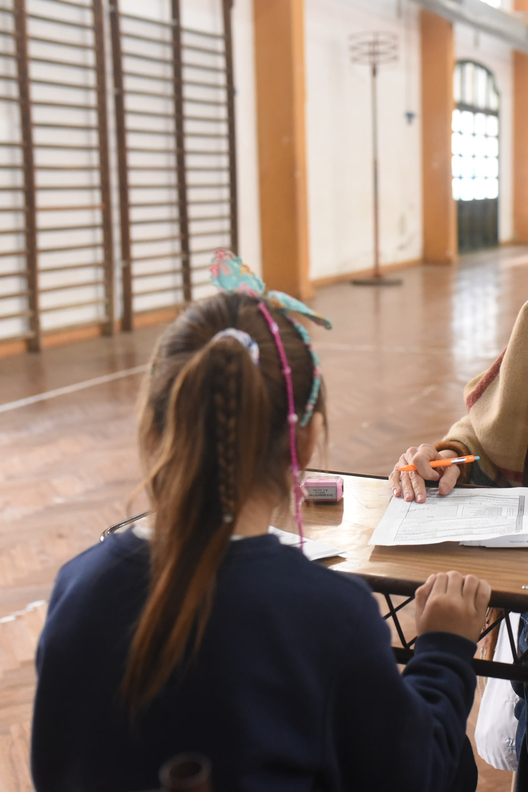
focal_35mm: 53
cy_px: 398
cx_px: 481
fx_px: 1166
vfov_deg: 37.5
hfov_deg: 24.7
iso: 3200
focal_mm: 35
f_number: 3.2
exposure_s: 1/160
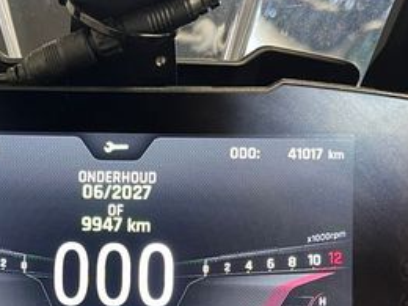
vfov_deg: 22.1
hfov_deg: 29.9
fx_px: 754
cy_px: 300
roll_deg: -3.7
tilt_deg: -25.8
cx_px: 111
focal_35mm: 64
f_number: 1.6
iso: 250
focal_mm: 5.1
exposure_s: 1/50
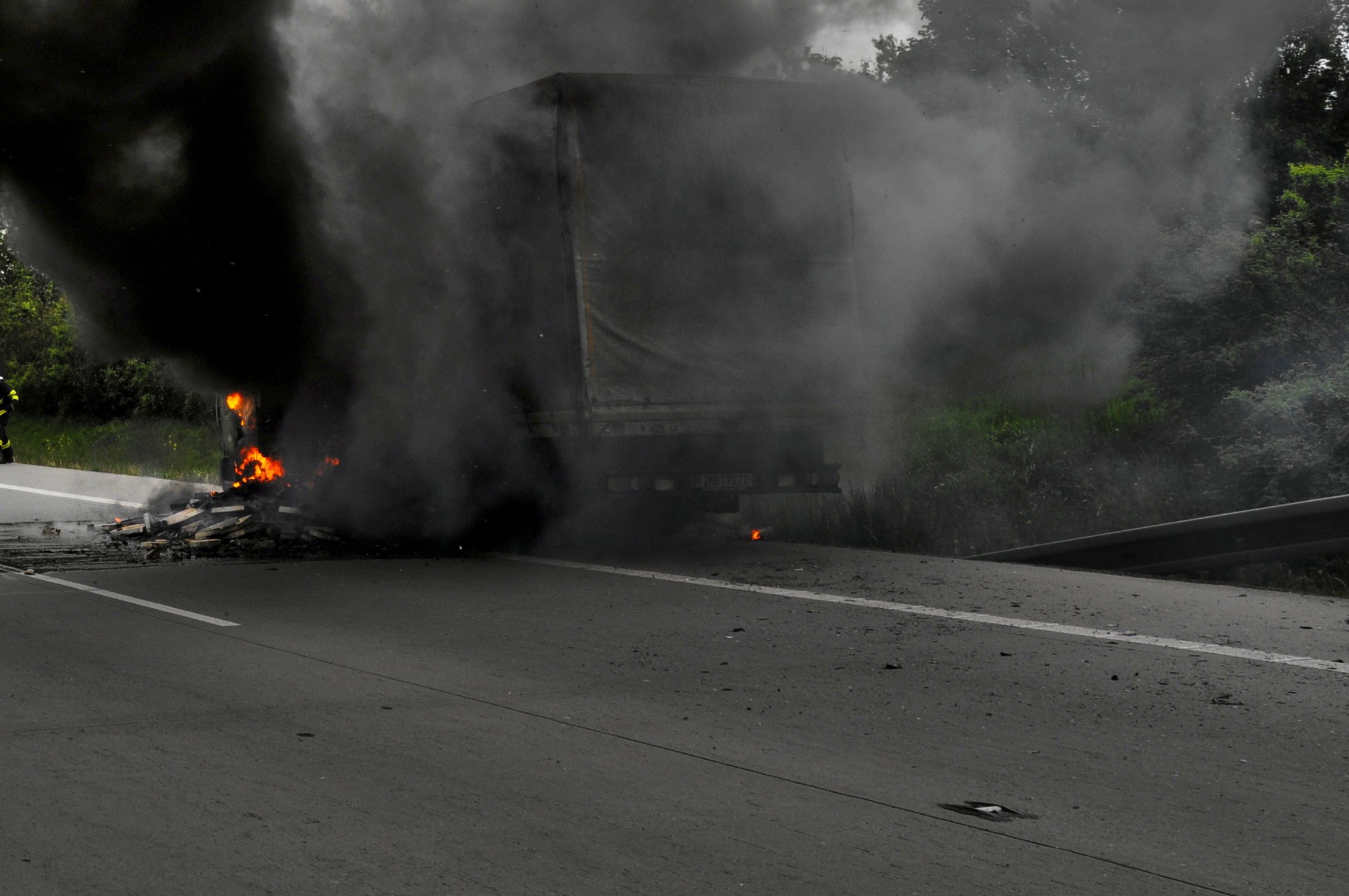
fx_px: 2133
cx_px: 77
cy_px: 105
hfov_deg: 32.9
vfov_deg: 23.2
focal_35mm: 57
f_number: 11
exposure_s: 1/125
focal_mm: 20
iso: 200
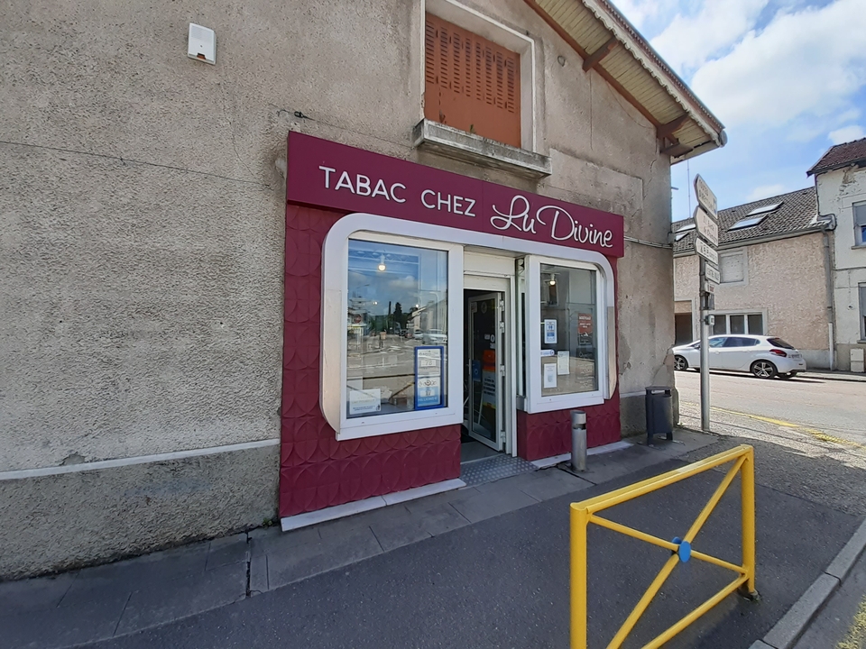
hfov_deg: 106.2
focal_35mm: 13
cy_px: 324
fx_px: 325
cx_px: 433
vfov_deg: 89.9
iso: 40
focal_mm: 1.13
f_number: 2.2
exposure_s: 1/724
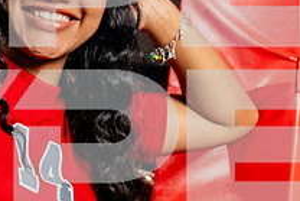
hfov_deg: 15.8
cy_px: 147
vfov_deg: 10.8
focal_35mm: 127
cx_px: -14
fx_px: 1059
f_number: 5.6
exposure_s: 1/250
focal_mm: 44
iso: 100
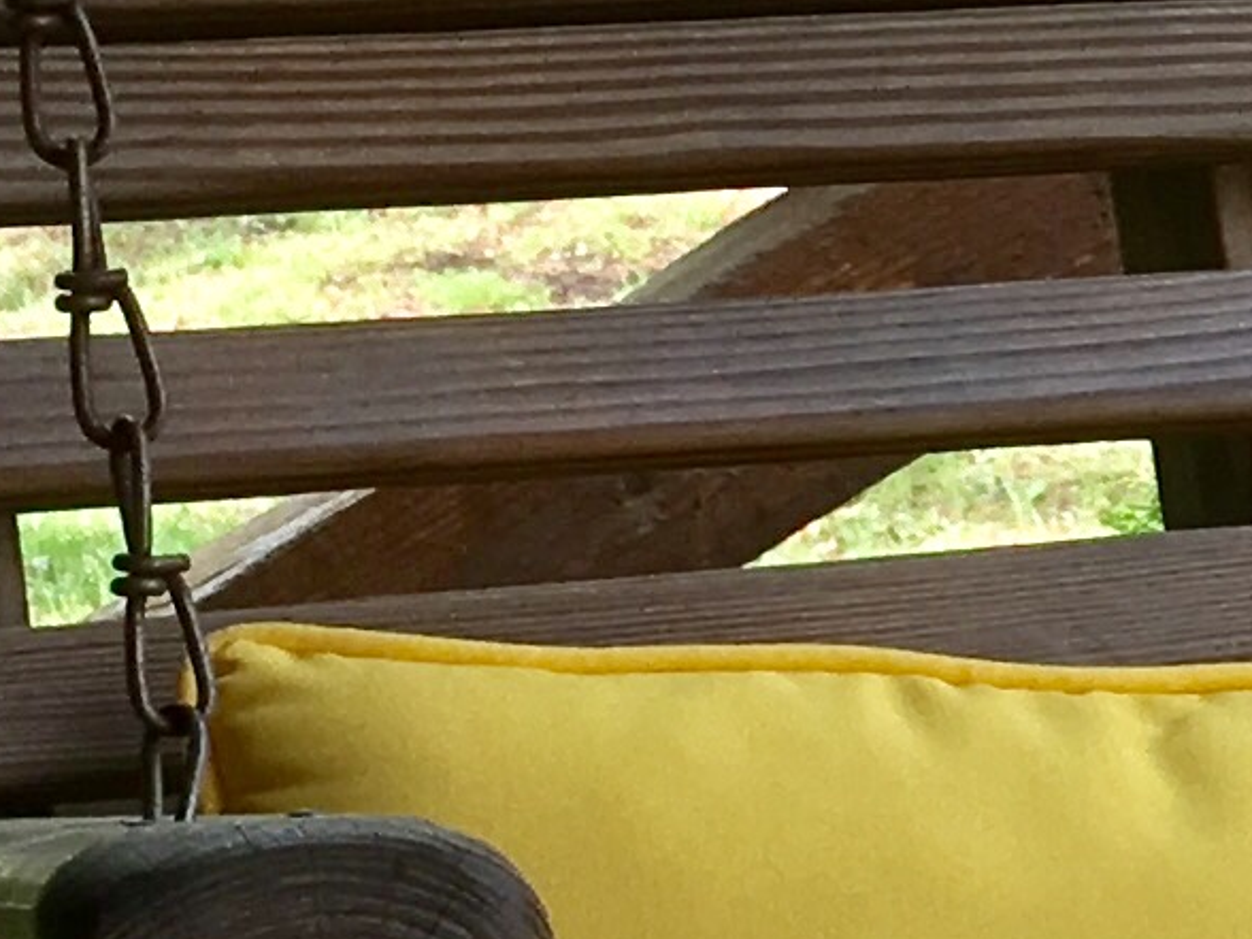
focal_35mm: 199
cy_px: 373
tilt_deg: -16.4
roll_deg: -1.5
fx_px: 7197
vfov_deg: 7.5
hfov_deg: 9.3
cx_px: 2493
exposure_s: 1/120
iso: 25
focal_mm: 4.15
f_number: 2.2
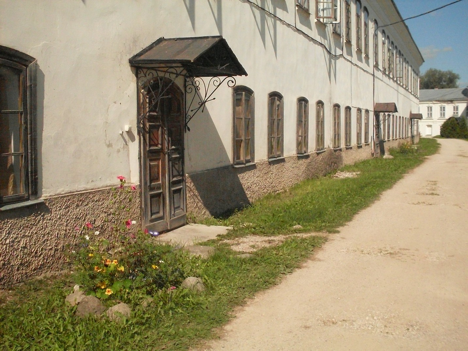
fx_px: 514
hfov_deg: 49.0
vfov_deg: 37.7
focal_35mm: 38
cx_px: 234
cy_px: 176
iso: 400
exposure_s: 1/1500
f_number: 8.4
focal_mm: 6.3
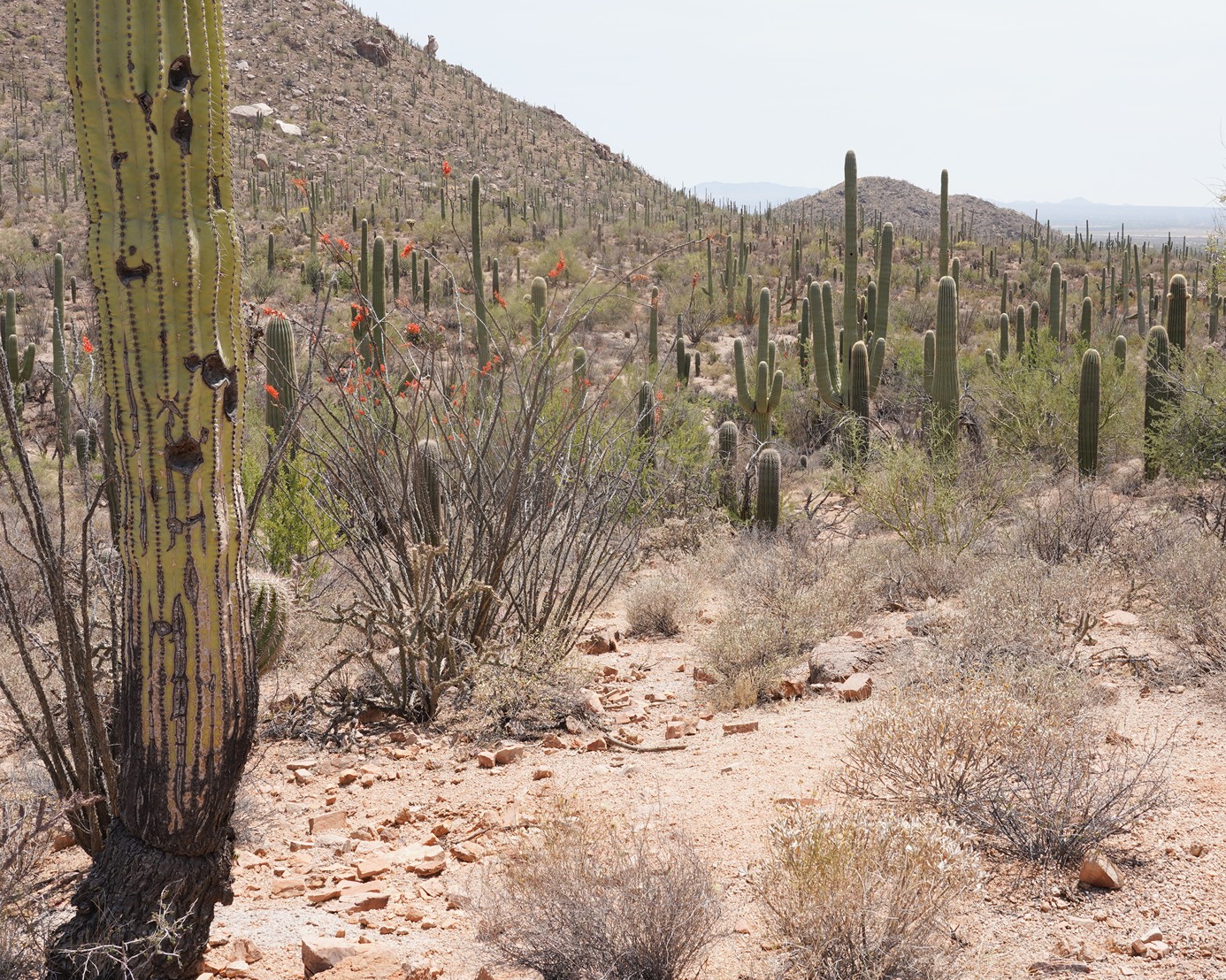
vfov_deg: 35.5
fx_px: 1524
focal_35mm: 42
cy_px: 396
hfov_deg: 43.8
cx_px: 669
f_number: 14
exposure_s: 1/80
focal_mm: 31
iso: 100
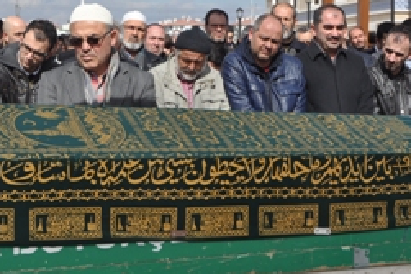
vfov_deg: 15.0
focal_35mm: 91
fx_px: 1038
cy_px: 123
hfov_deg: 22.3
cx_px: 154
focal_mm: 34
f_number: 14
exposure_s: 1/200
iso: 200
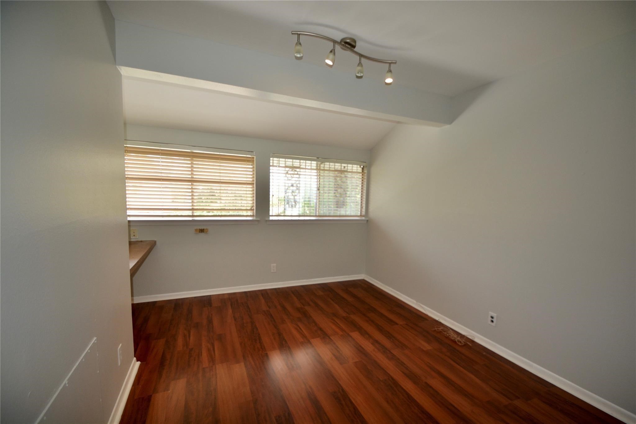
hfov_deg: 100.4
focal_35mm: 15
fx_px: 265
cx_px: 318
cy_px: 212
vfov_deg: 77.3
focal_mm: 10
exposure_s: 1/125
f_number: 3.5
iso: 400
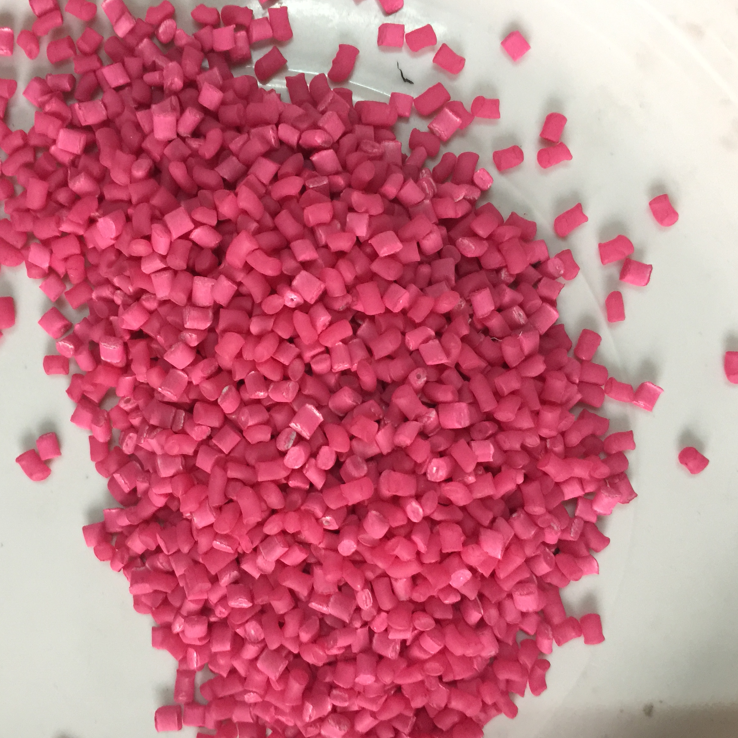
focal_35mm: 35
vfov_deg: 47.2
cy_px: 369
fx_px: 844
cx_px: 304
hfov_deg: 47.0
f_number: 2.2
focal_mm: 4.15
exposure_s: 1/17
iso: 160
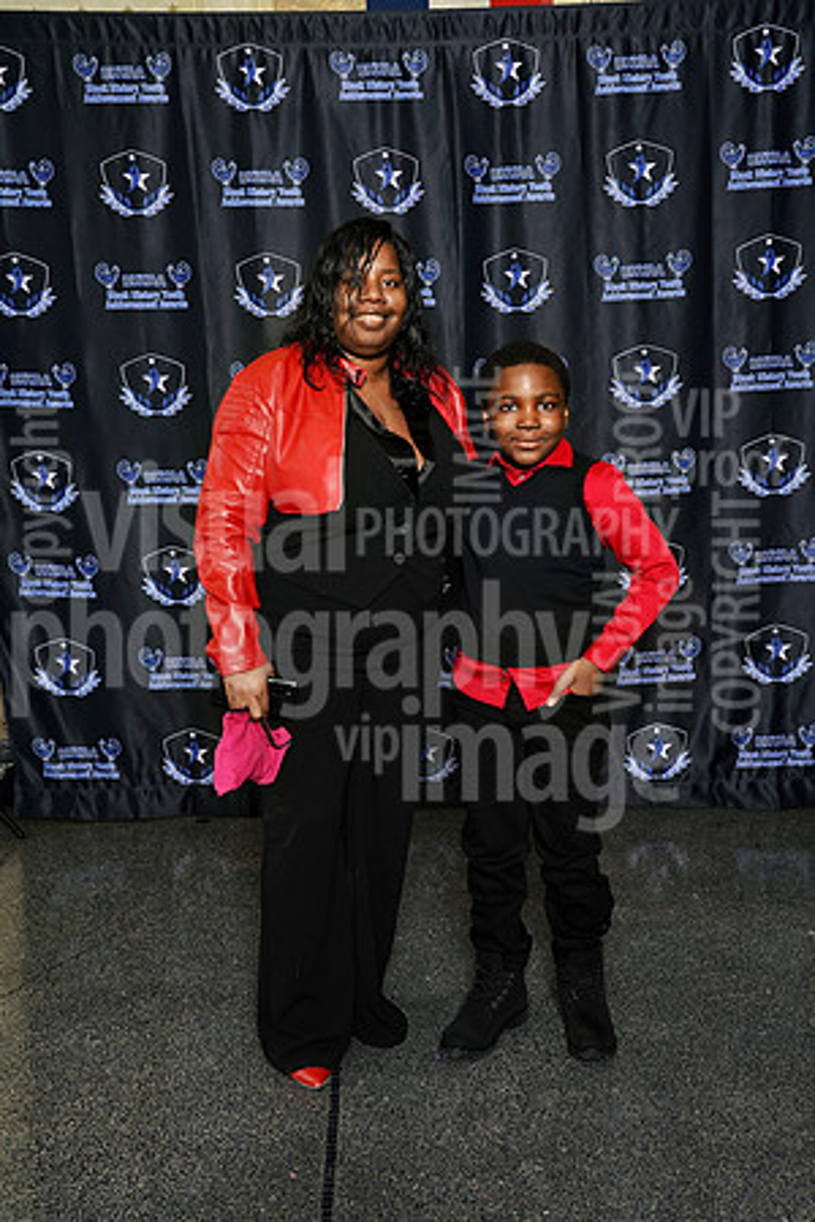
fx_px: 1392
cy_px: 611
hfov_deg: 32.6
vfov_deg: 47.4
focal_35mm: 41
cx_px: 408
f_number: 8
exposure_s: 1/125
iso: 640
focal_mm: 41
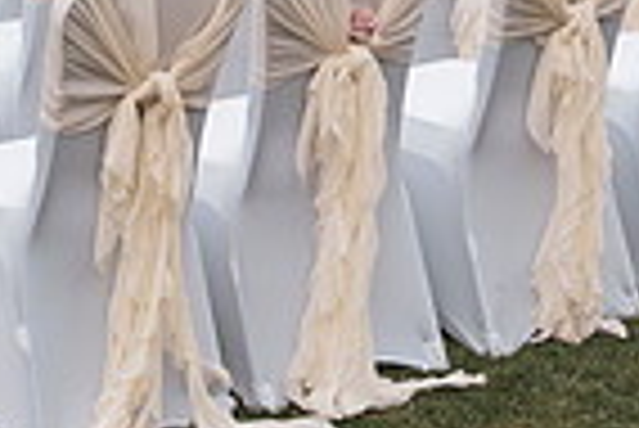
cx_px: 75
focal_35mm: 145
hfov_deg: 14.0
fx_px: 2576
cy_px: -356
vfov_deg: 9.0
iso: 400
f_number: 4.5
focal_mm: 34
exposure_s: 1/1000
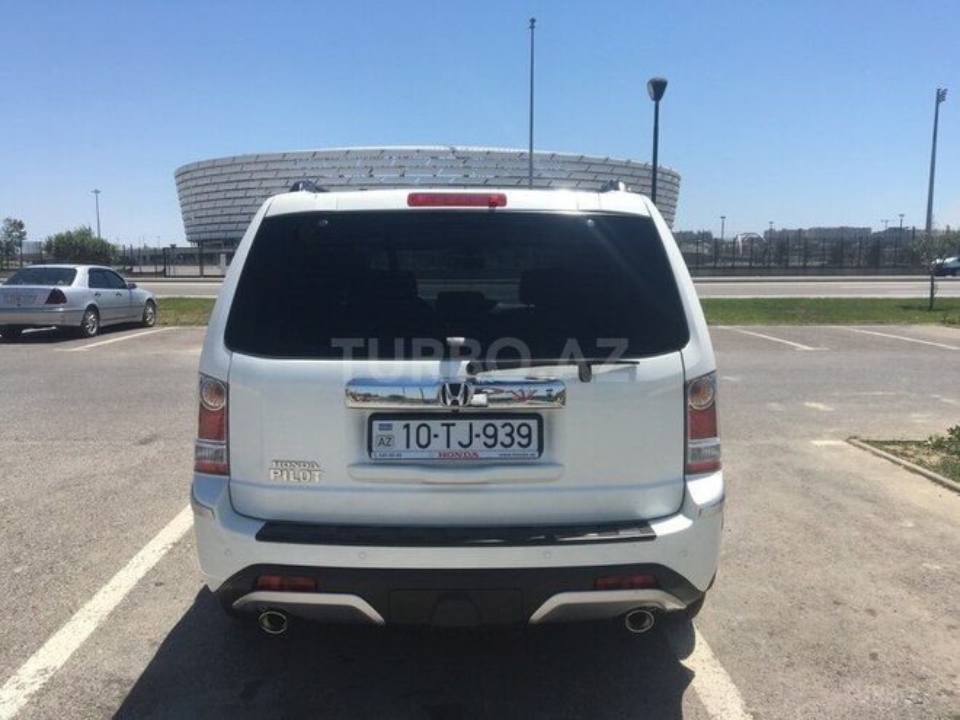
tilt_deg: -6.5
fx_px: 804
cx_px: 480
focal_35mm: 29
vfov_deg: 48.2
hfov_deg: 61.7
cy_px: 360
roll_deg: +0.6
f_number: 2.2
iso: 25
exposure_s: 1/1876
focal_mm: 4.15
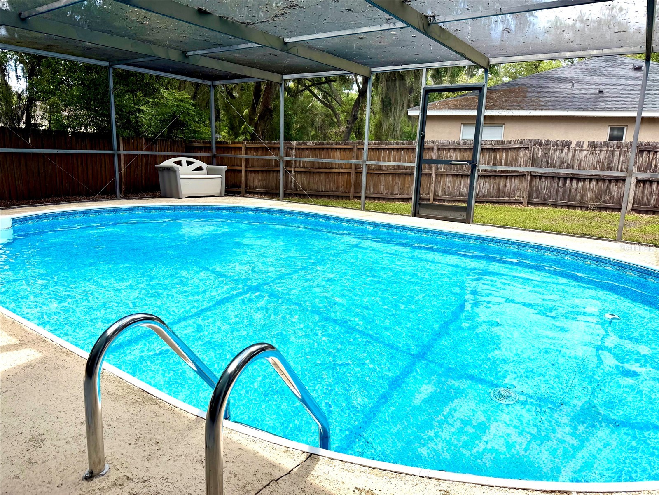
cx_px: 330
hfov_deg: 71.6
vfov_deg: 56.8
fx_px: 457
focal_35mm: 24
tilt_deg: -12.1
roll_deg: -2.5
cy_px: 248
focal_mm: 6.76
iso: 80
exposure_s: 1/2110
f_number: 1.78
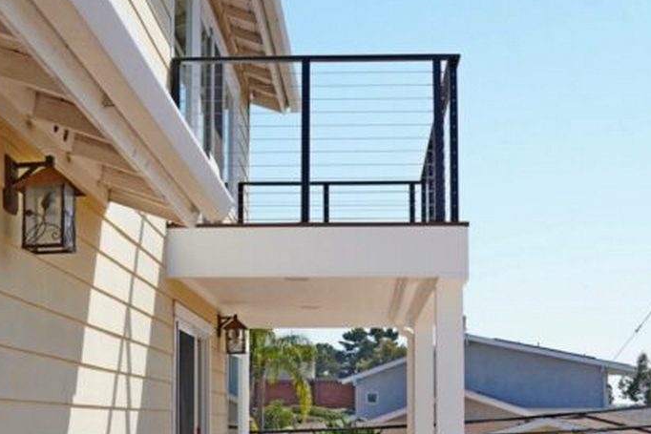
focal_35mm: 66
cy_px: 310
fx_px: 1194
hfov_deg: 30.5
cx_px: 284
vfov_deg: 20.5
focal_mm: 30
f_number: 11
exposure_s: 1/160
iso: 125
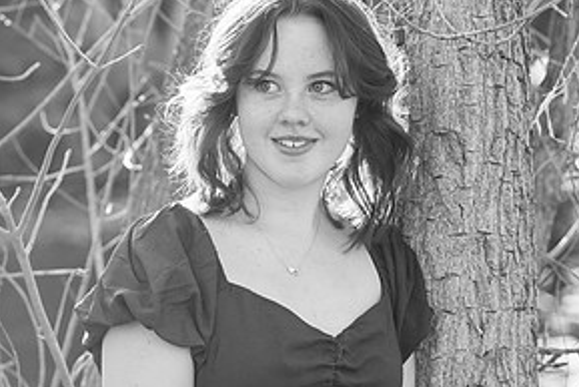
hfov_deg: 8.2
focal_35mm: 251
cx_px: 240
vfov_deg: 5.5
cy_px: 270
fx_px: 4039
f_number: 4.5
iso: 1000
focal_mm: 125
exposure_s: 1/800
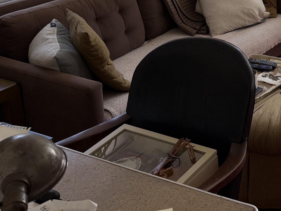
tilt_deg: -16.2
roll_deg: -0.6
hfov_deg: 27.9
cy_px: -11
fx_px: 503
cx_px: 323
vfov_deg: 22.5
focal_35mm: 62
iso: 100
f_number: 1.78
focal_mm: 6.76
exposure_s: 1/416
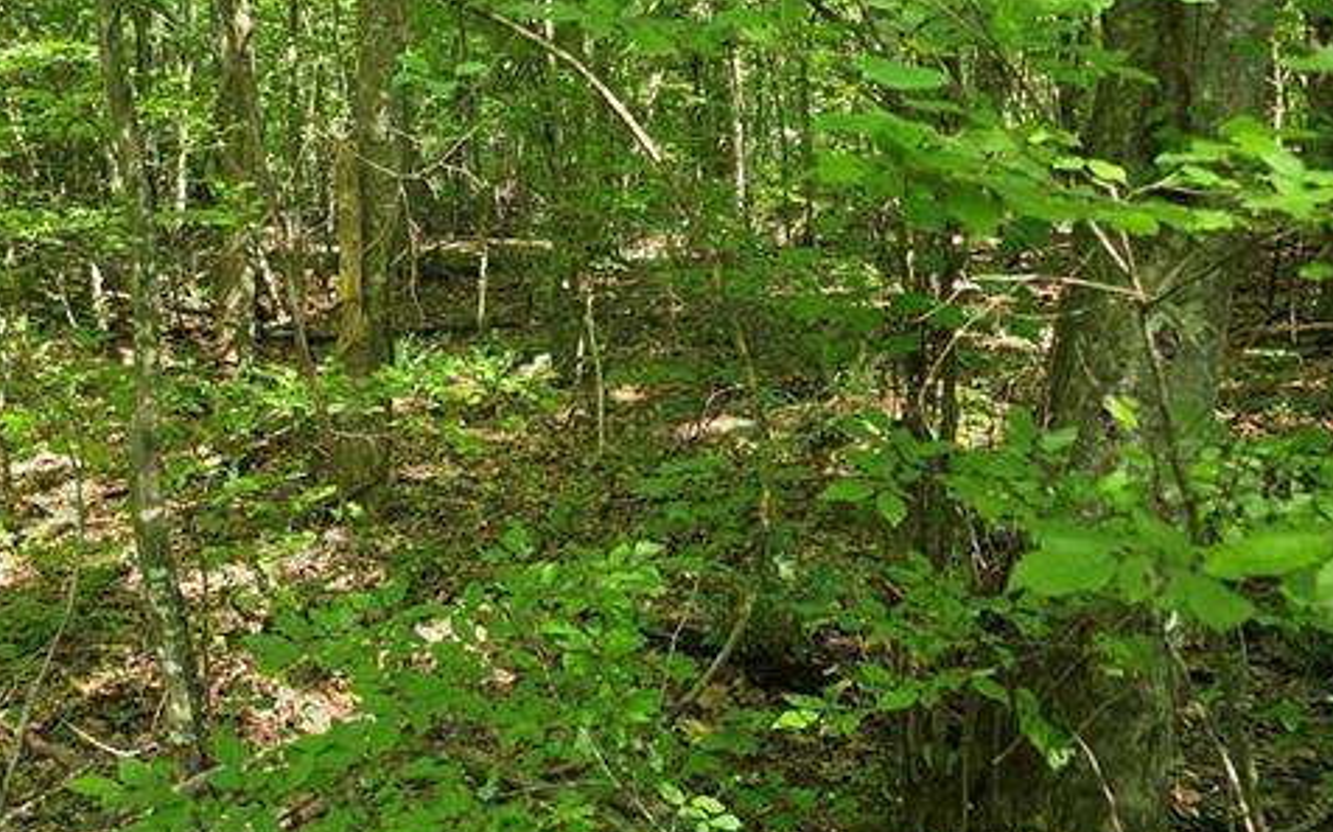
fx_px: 1489
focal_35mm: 41
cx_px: 468
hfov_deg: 47.6
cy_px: 275
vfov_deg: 31.0
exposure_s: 1/180
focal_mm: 6.3
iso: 200
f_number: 1.7
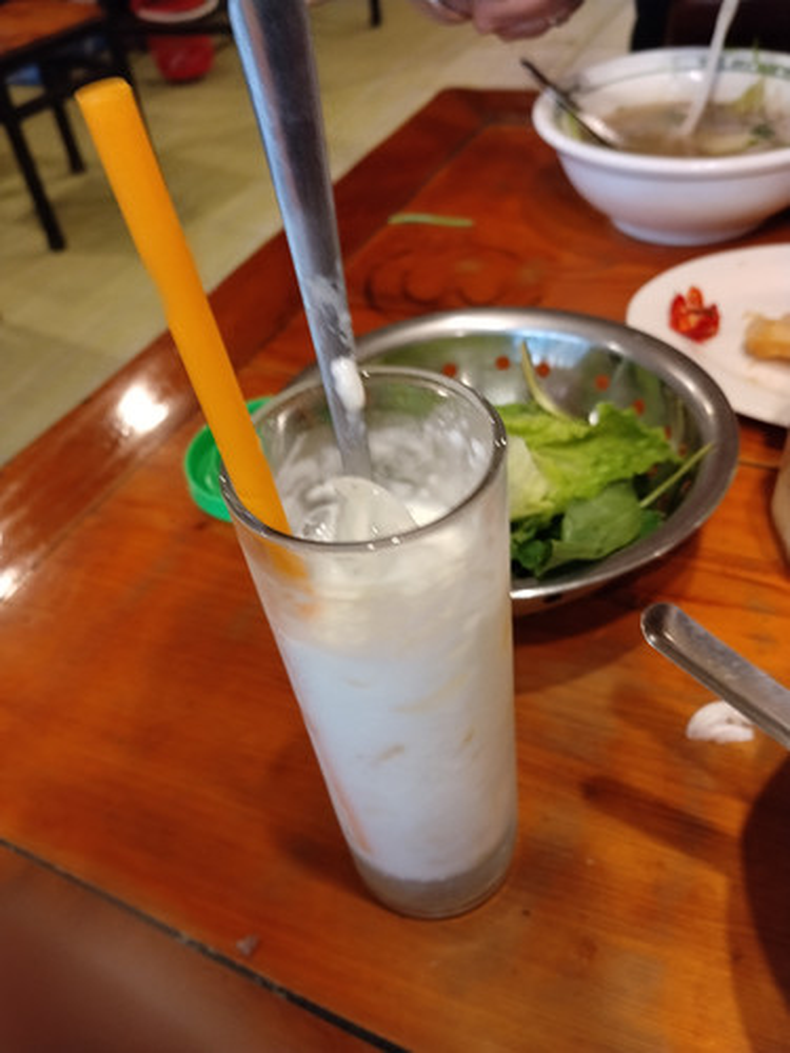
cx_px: 395
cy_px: 526
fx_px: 882
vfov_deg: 61.7
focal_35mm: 29
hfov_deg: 48.2
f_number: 1.8
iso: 250
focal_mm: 4.22
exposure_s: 1/25
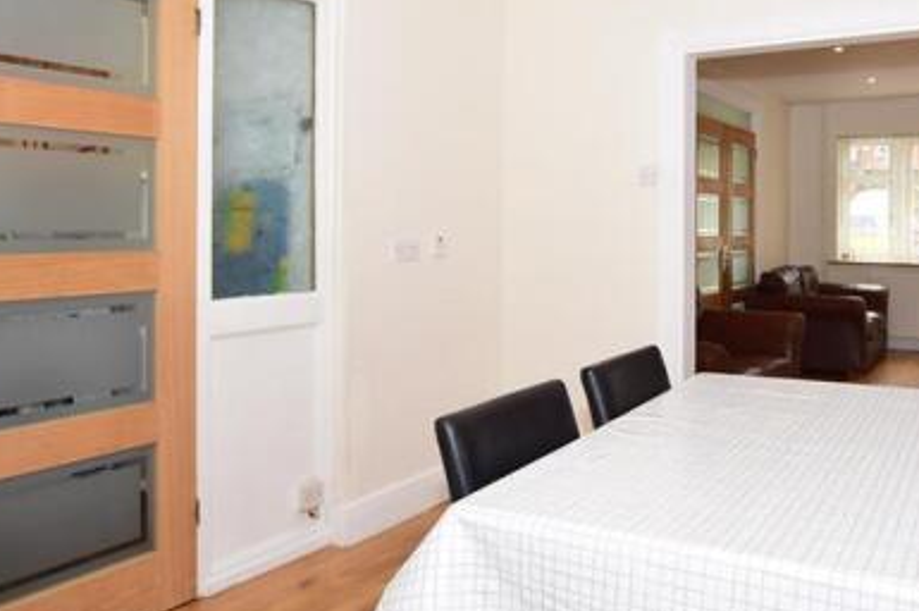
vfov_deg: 44.0
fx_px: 751
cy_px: 233
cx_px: 630
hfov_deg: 61.1
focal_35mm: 29
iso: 400
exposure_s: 1/125
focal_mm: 11.5
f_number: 5.6
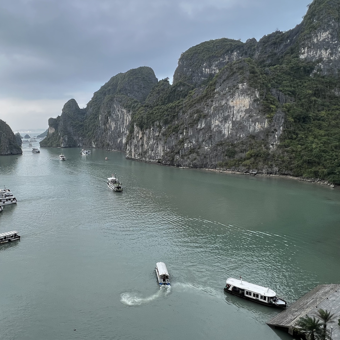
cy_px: 174
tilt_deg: -8.5
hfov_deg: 61.9
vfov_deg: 65.0
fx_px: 267
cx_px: 92
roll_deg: +1.4
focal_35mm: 24
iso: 32
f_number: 1.8
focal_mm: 1.57
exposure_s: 1/382
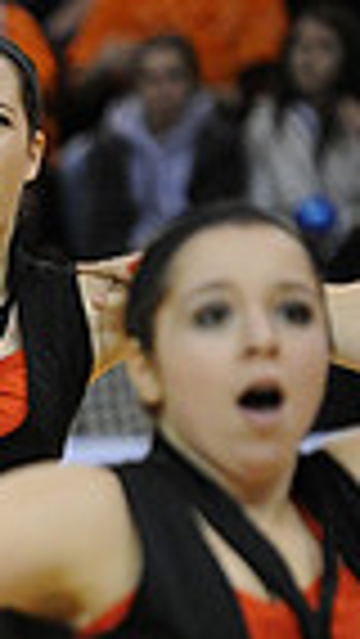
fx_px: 10882
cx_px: -878
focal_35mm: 642
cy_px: 796
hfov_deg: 1.9
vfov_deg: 3.4
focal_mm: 150
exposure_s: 1/640
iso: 5000
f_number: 3.2
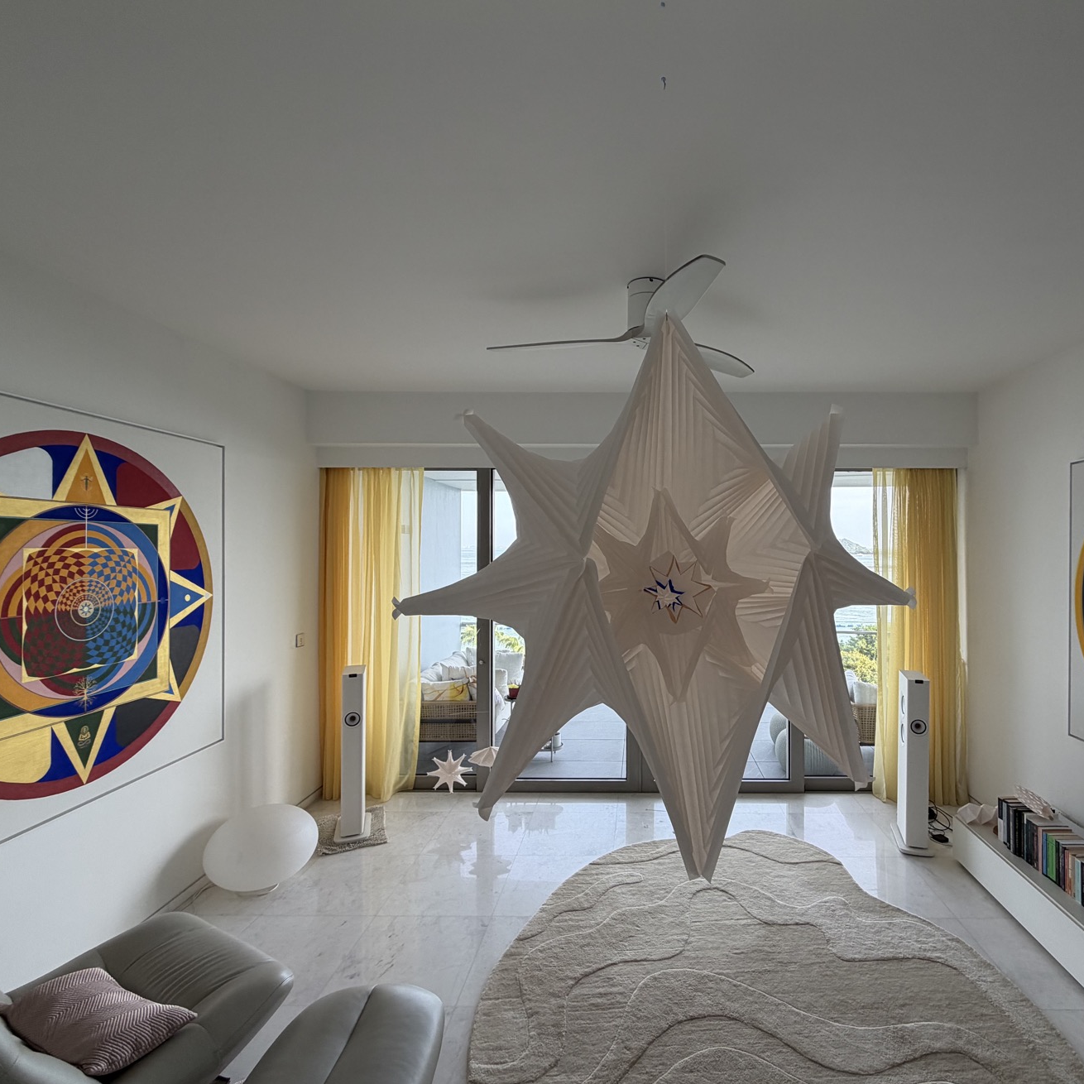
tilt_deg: +1.9
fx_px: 602
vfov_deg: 84.0
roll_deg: -0.3
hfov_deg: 83.1
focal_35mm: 17
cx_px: 641
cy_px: 545
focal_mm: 2.22
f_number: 2.2
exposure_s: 1/121
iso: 64
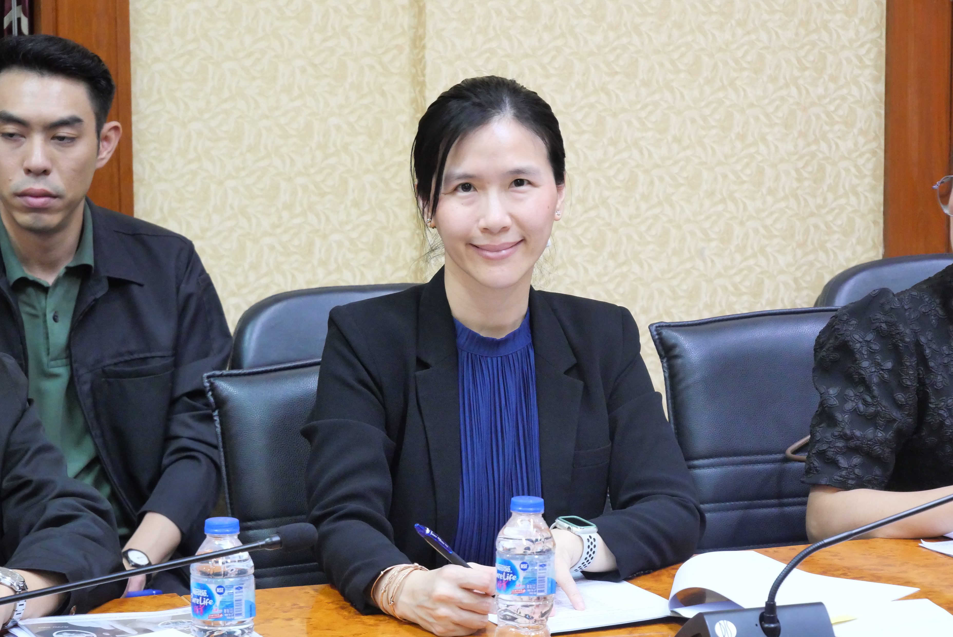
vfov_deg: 12.0
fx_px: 3020
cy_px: 318
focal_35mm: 114
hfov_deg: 17.9
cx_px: 476
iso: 3200
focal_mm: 55
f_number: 5.6
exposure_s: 1/15
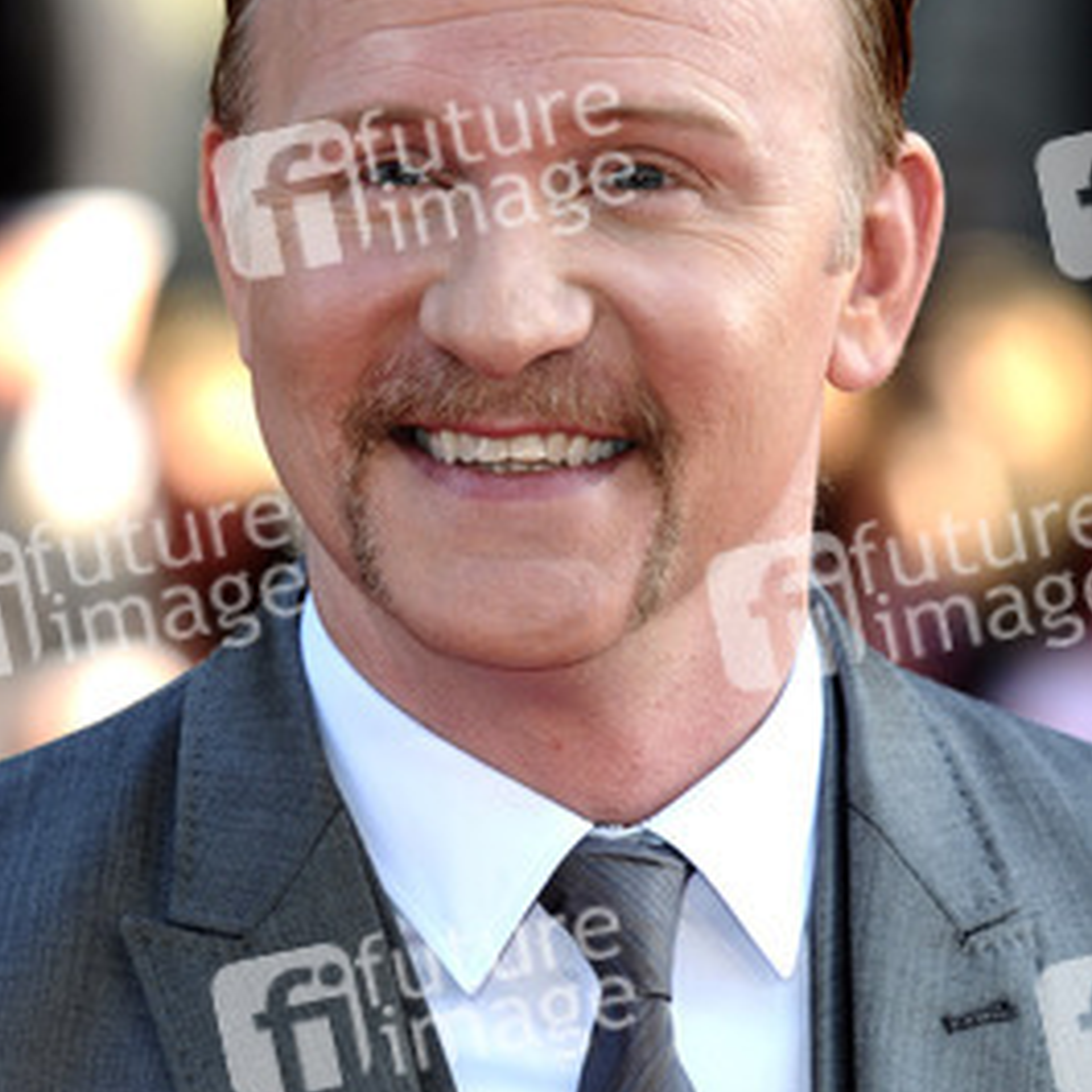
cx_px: 546
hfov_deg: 5.9
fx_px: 10659
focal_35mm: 299
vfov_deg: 5.9
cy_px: 387
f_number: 4.5
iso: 320
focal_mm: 155
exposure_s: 1/250
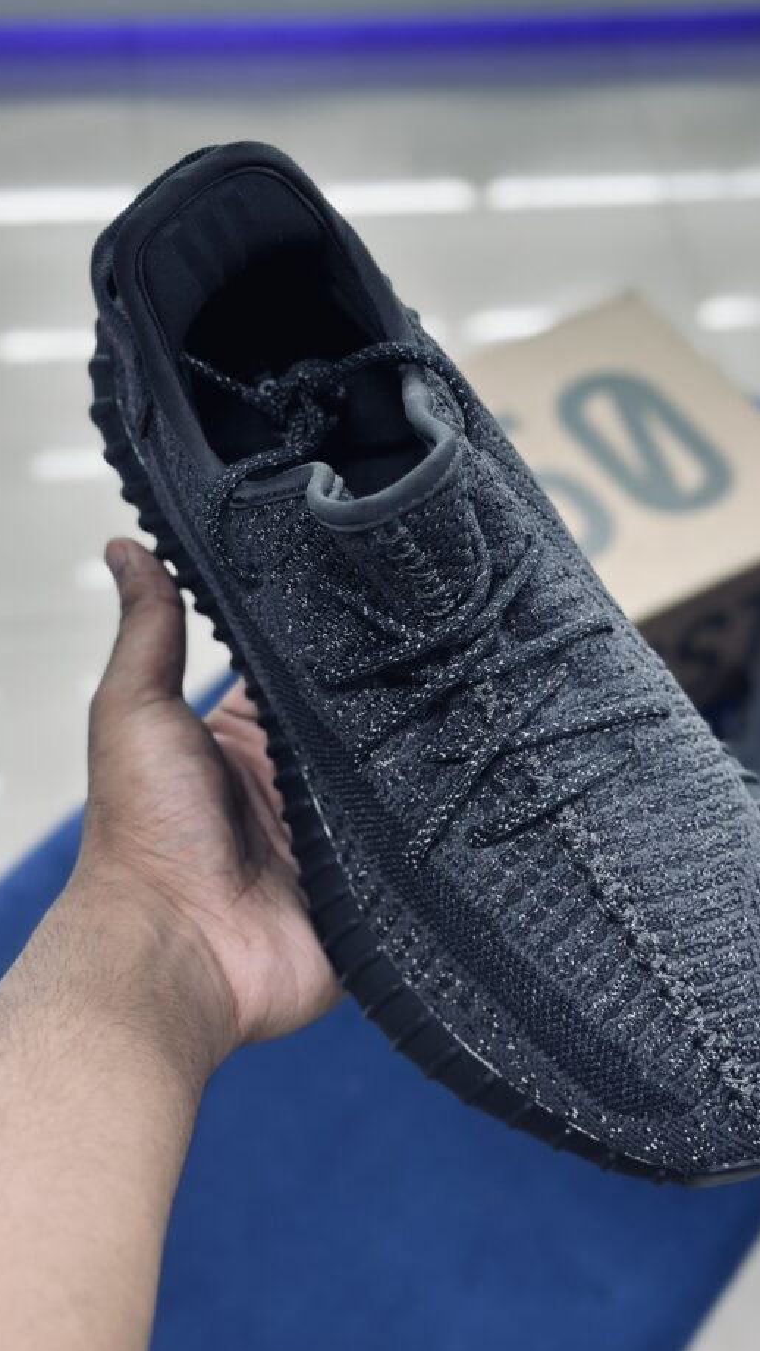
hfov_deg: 22.6
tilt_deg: -50.6
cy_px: 680
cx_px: 456
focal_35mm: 53
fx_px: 1899
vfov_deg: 39.2
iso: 125
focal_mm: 6.86
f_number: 1.78
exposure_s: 1/100
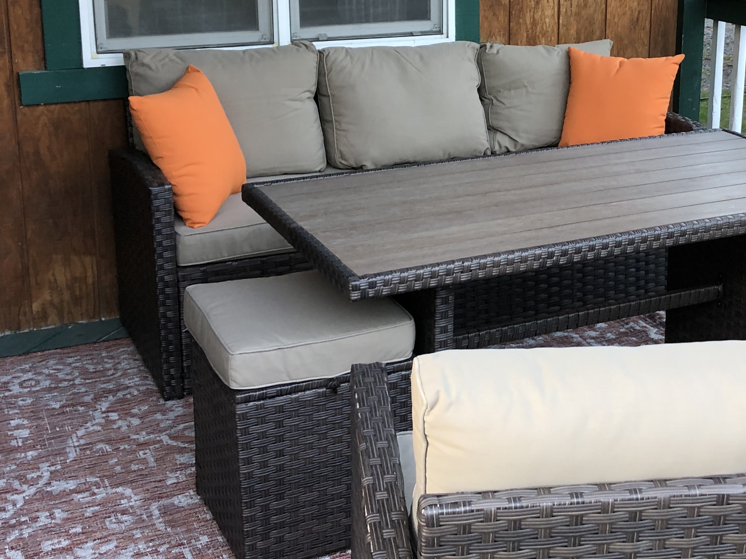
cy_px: 150
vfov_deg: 26.3
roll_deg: -0.2
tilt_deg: -14.1
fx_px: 1185
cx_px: 551
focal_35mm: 55
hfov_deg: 34.3
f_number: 1.8
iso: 25
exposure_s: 1/30
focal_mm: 3.99
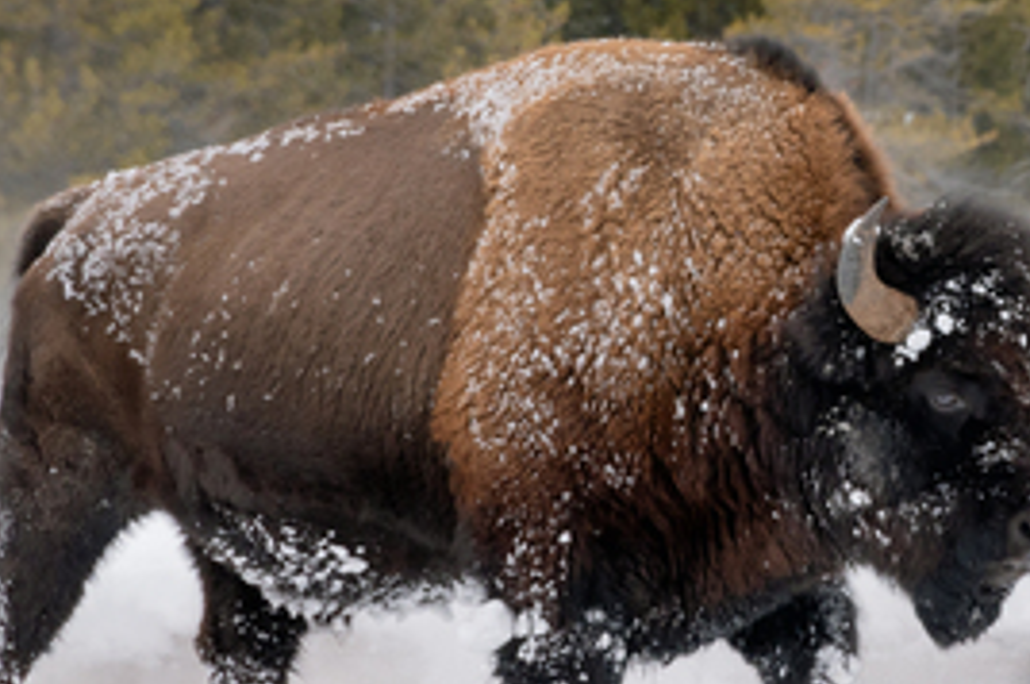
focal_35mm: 627
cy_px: 163
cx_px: 842
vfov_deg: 2.2
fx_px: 17917
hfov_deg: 3.3
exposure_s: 1/200
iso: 1600
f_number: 11
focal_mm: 300
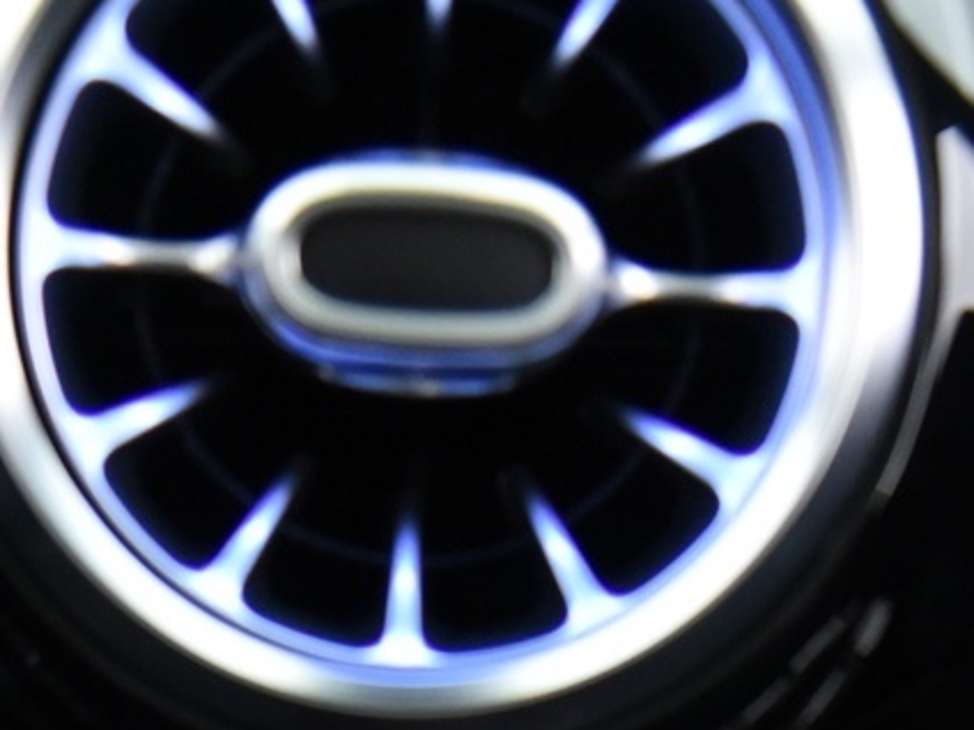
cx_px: 379
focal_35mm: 169
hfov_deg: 11.7
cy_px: 1139
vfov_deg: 8.6
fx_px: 4755
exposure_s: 1/20
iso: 4000
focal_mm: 46
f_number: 4
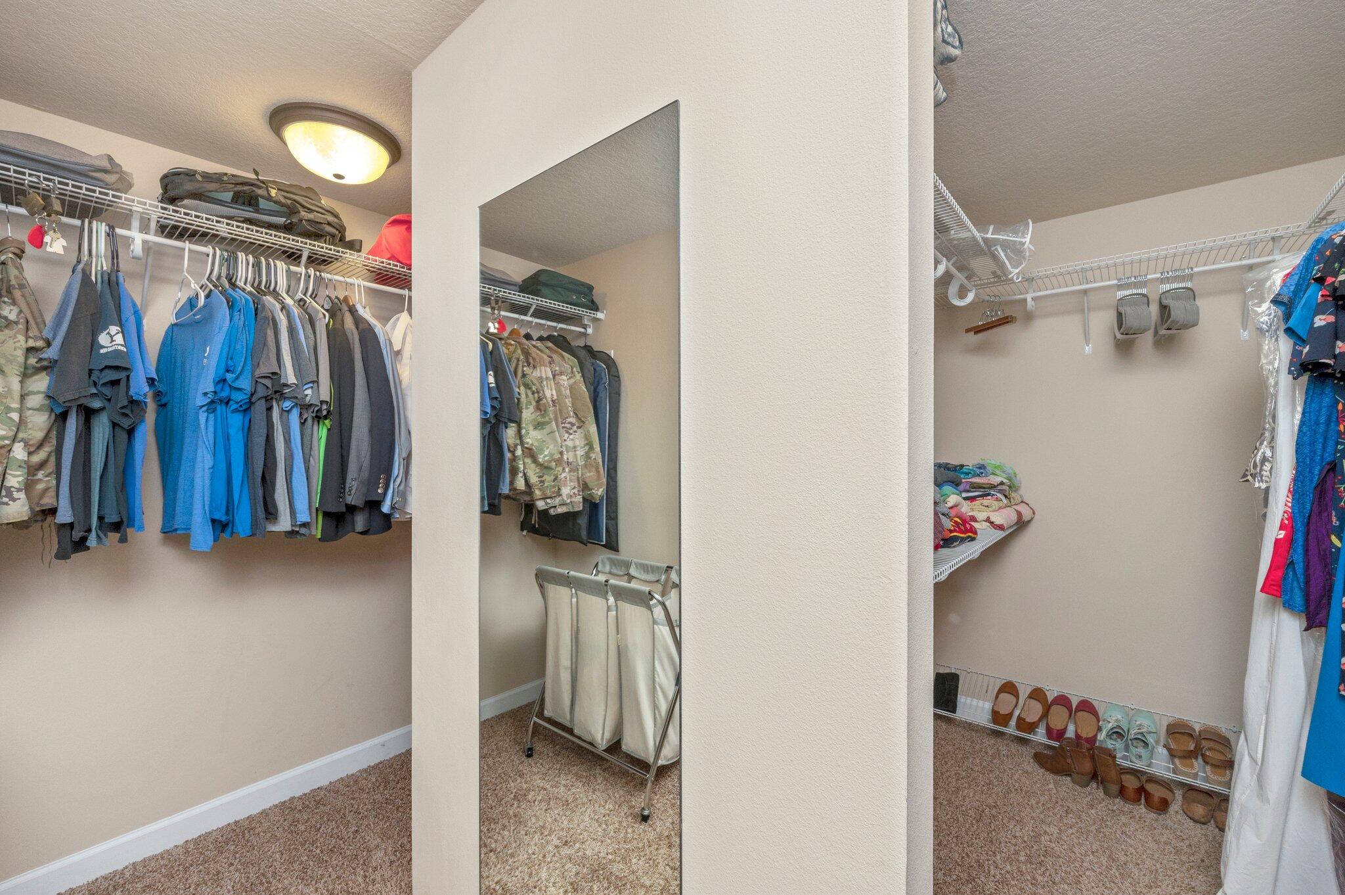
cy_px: 448
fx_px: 523
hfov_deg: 104.3
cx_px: 672
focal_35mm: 14
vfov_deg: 81.1
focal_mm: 14
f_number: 9
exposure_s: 1/60
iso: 800
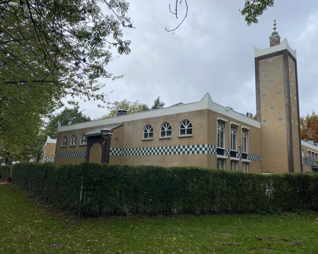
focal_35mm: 28
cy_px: 126
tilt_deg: +11.1
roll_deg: -3.1
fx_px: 264
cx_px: 162
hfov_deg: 62.2
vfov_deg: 51.5
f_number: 1.8
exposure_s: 1/1287
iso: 32
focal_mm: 4.25
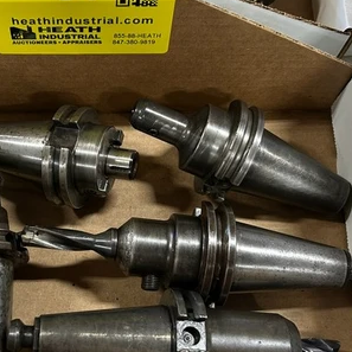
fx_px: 667
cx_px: 111
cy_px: 203
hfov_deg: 29.3
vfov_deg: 29.5
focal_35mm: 58
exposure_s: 1/60
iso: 80
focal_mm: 5.7
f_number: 1.5
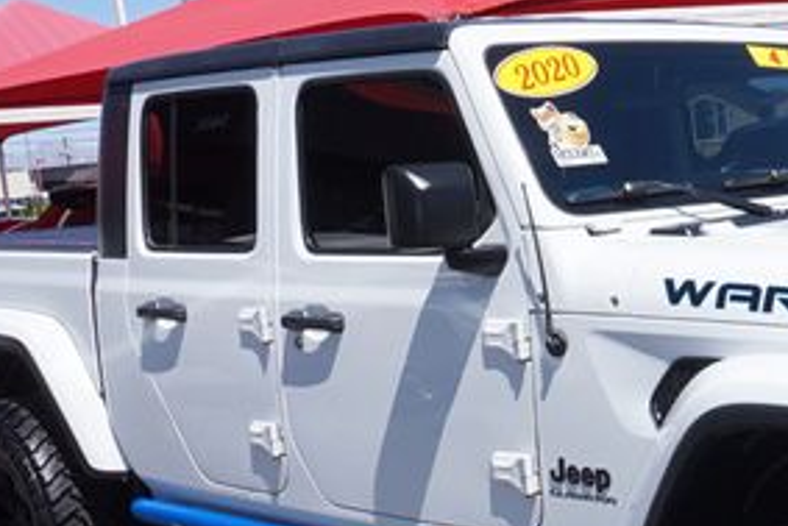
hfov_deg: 27.6
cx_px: 677
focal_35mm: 71
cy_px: 481
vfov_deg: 18.8
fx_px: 1558
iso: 100
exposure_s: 1/160
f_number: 11
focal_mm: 21
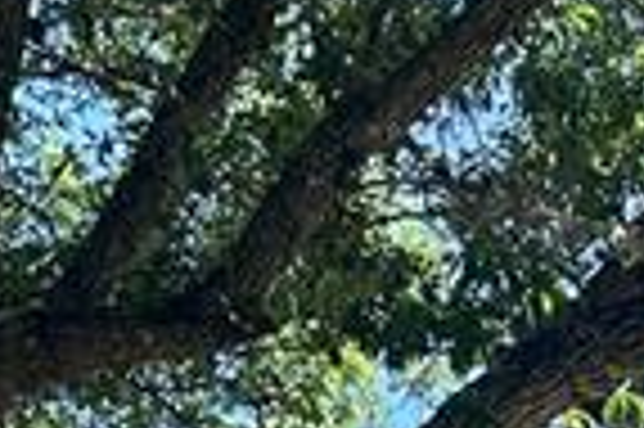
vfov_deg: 6.4
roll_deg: -0.2
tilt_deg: +4.7
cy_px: 1302
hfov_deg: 10.5
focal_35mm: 194
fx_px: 3466
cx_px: 635
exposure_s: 1/1838
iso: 50
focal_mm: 5.7
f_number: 1.5
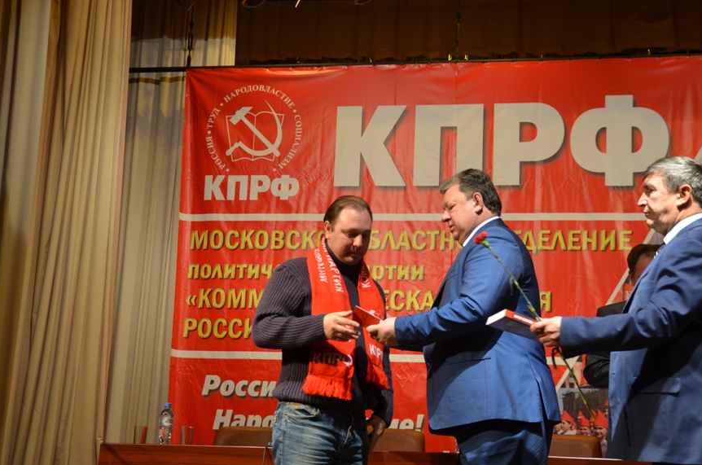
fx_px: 1109
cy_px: 249
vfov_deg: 23.7
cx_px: 387
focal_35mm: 57
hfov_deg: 35.1
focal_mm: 32
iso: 500
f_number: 4.2
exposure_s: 1/60
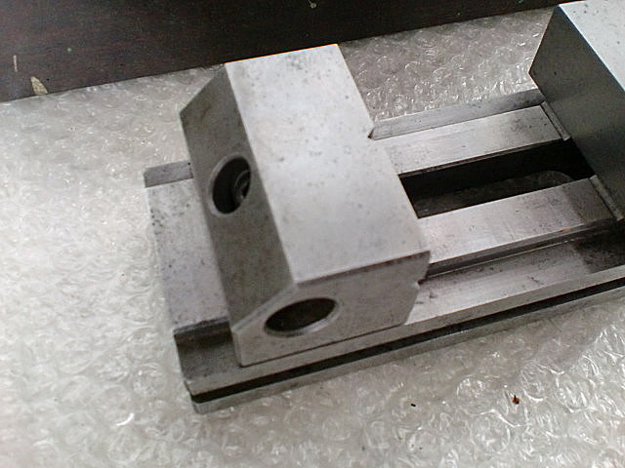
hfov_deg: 52.6
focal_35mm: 35
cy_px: 234
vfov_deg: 40.7
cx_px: 312
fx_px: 632
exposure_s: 1/60
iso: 320
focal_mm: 6.3
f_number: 3.1
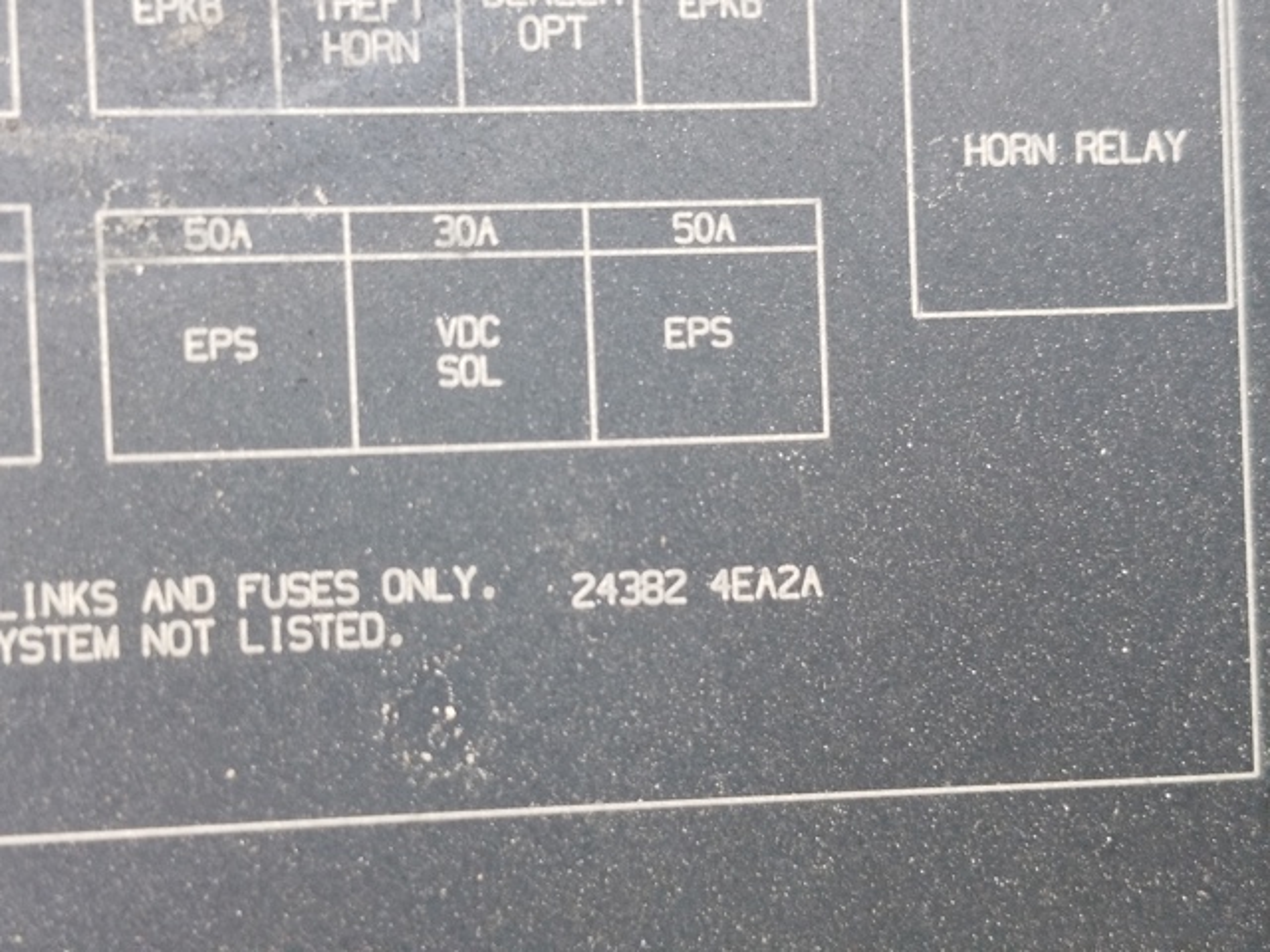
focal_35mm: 72
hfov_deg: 27.0
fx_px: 2642
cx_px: 635
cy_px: 476
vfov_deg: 20.4
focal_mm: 5.31
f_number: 1.7
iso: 200
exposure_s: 1/33
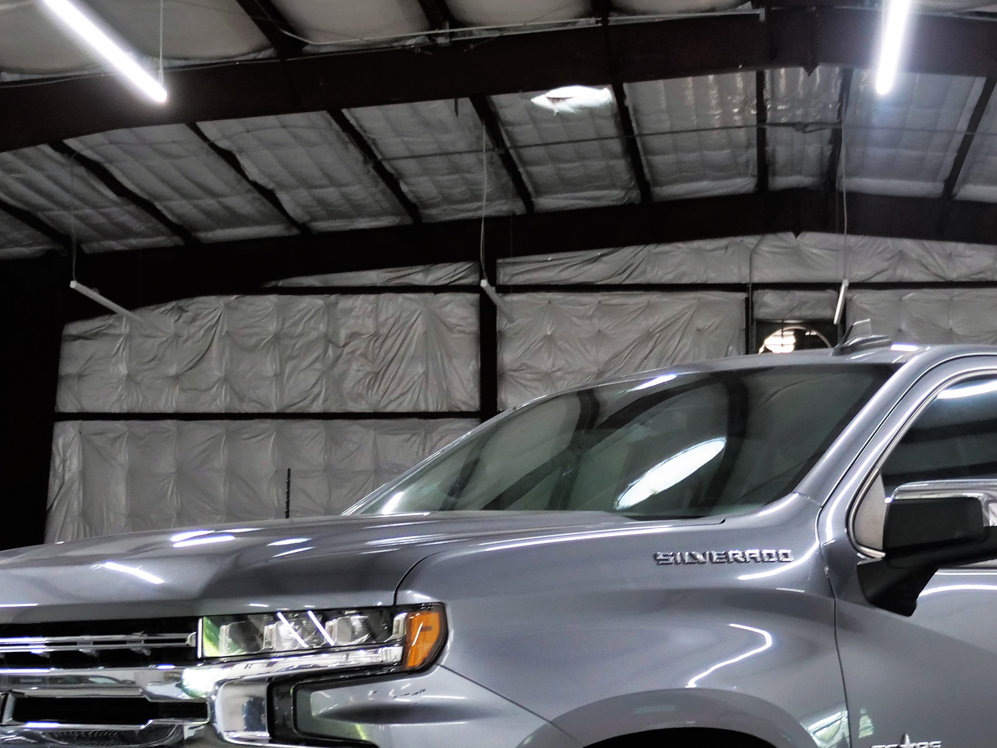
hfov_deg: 26.1
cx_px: 685
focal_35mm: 74
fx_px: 2131
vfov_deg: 19.4
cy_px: 735
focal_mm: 18
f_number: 2.8
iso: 500
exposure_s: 1/60
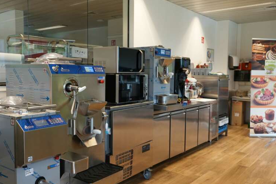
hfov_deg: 55.8
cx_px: 134
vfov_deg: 38.9
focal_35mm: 34
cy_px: 93
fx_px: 261
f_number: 4
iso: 800
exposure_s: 1/160
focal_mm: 33
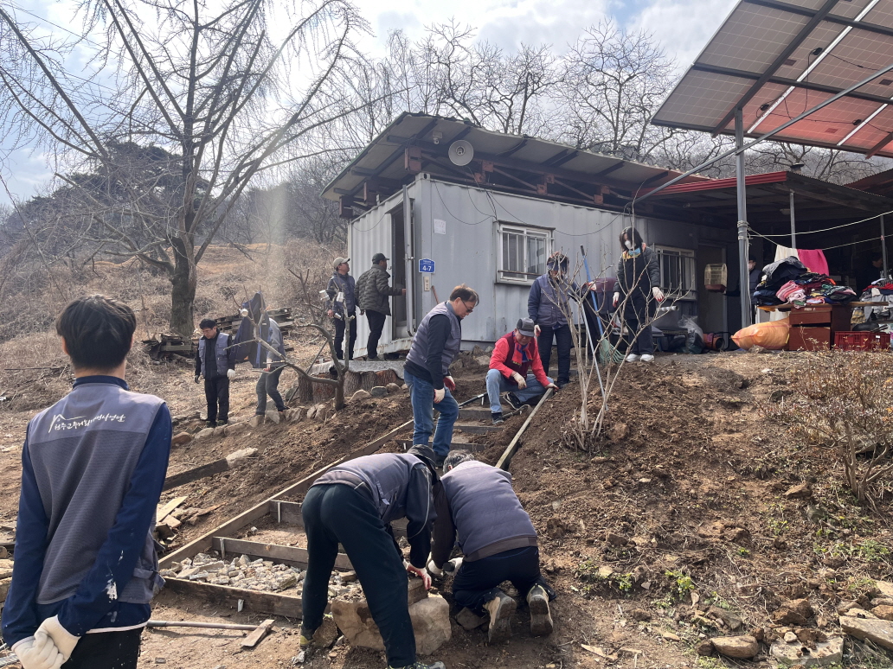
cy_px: 334
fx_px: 671
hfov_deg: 67.3
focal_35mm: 26
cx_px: 446
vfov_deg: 53.1
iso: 50
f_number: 1.6
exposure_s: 1/1890
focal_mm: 5.1
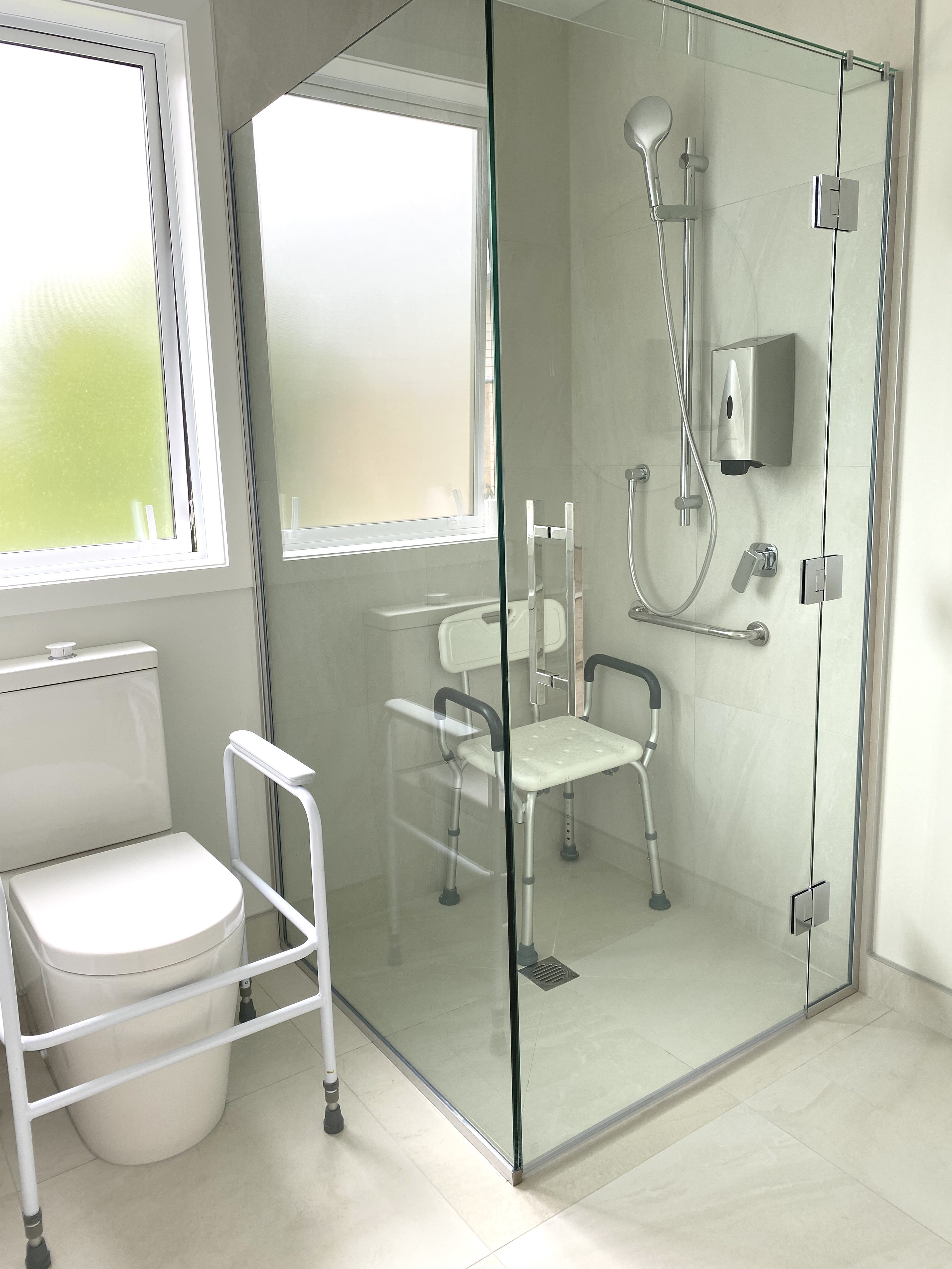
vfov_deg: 67.3
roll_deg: +1.3
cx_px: 476
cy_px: 634
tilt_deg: -9.9
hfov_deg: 53.1
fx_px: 953
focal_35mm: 26
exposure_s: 1/121
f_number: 1.8
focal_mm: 4.25
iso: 32
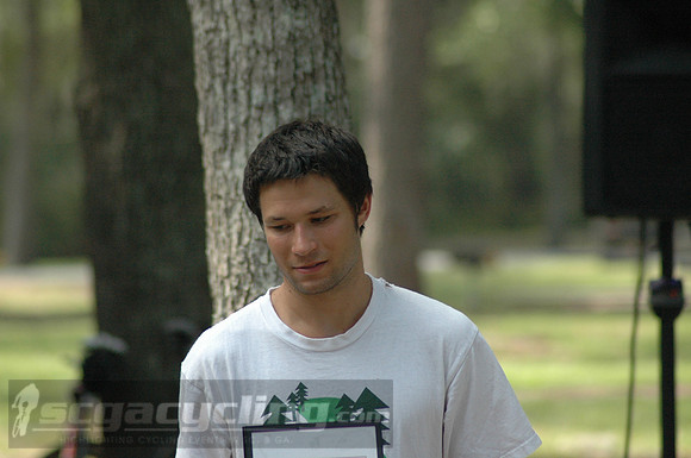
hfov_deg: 6.9
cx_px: 346
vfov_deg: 4.6
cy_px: 229
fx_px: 5750
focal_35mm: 300
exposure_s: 1/800
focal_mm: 200
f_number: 5
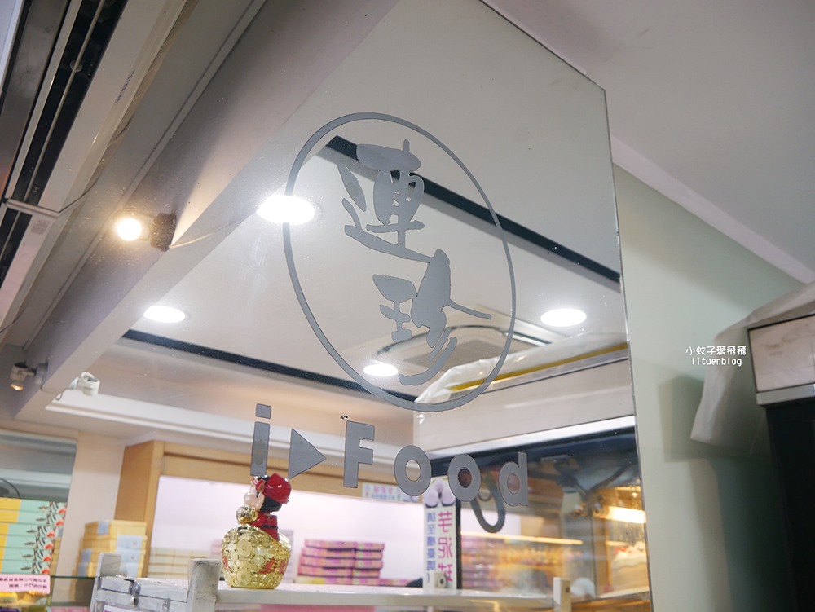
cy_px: 306
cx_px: 408
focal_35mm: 28
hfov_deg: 63.4
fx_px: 660
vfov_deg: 49.8
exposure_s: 1/60
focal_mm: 14
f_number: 3.5
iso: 200
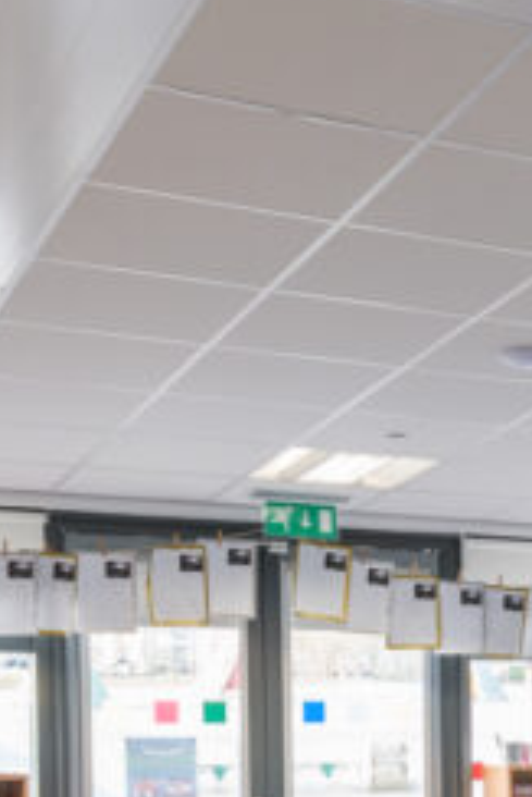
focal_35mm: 81
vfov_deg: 24.1
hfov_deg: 14.8
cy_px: 768
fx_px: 1793
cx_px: 953
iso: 100
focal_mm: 19
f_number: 9
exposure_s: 1/1.67
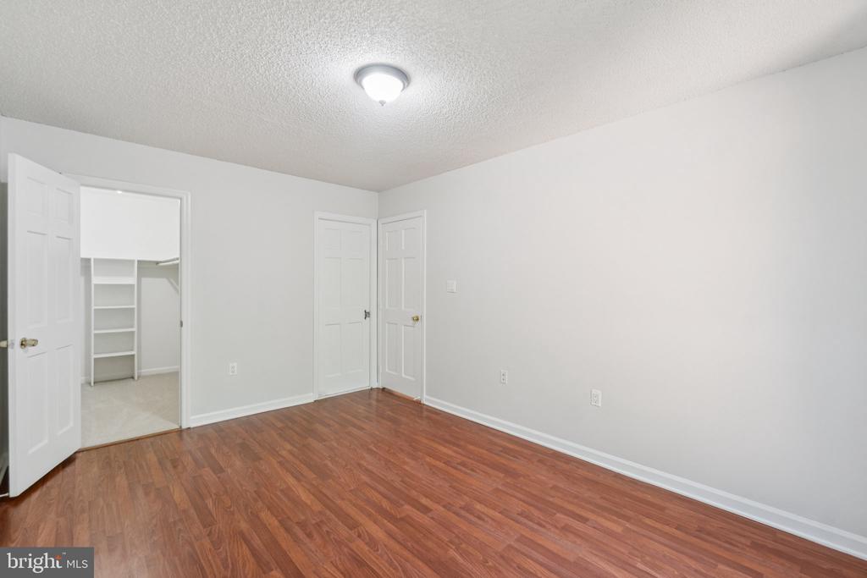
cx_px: 434
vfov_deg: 77.3
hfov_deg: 100.4
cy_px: 289
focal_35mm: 15
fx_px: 361
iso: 200
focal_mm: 10
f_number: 7.1
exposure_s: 1/6
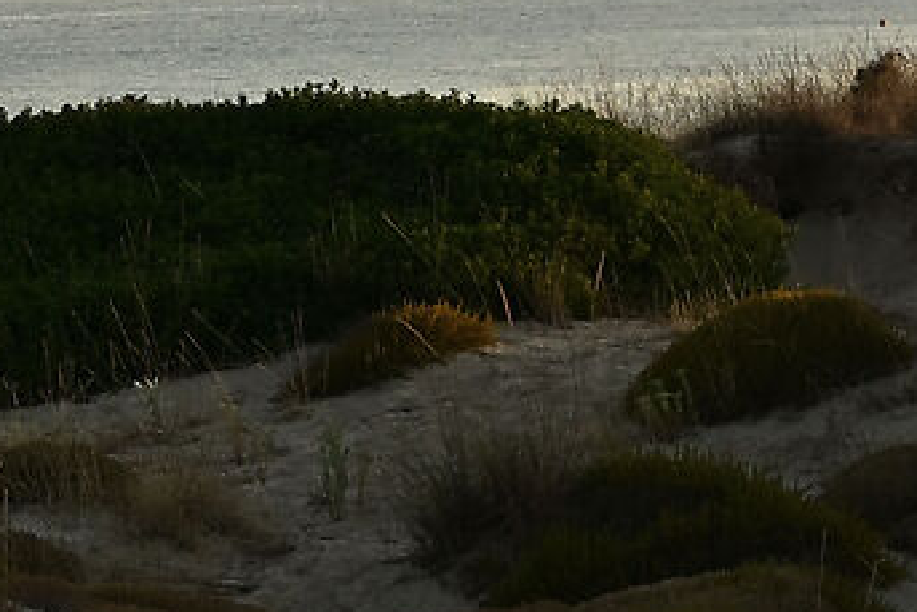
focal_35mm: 234
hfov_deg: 8.3
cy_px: -422
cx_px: -997
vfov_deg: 5.8
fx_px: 5975
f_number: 8
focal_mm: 33.5
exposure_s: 1/200
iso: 500
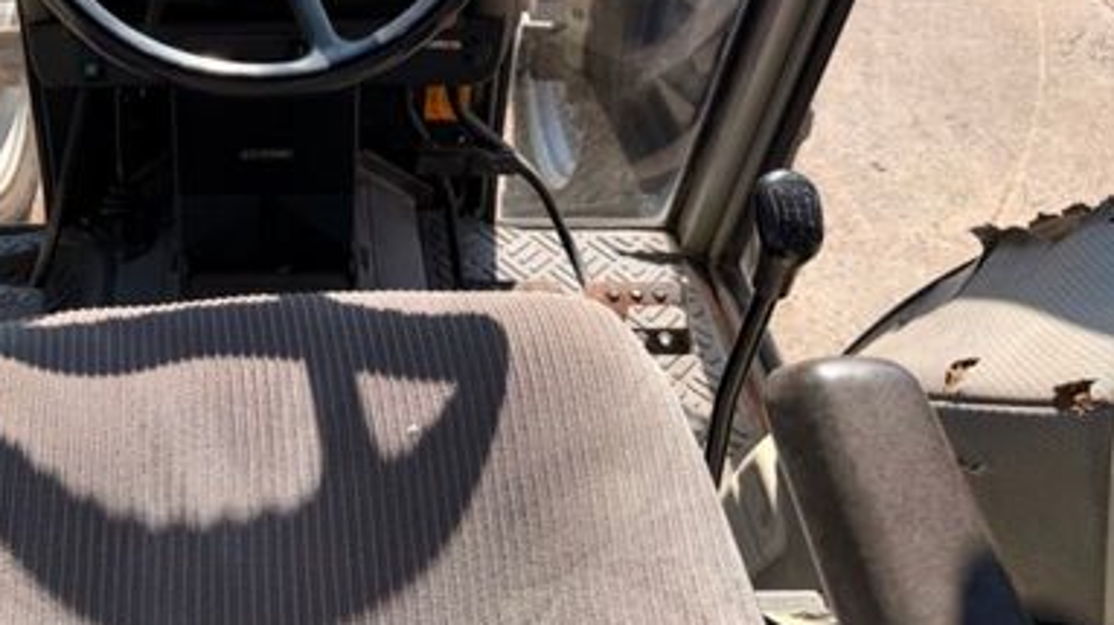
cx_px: 282
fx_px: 1211
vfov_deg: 27.9
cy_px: 58
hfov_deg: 47.6
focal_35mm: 41
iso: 80
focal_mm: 6.76
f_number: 1.78
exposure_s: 1/2169
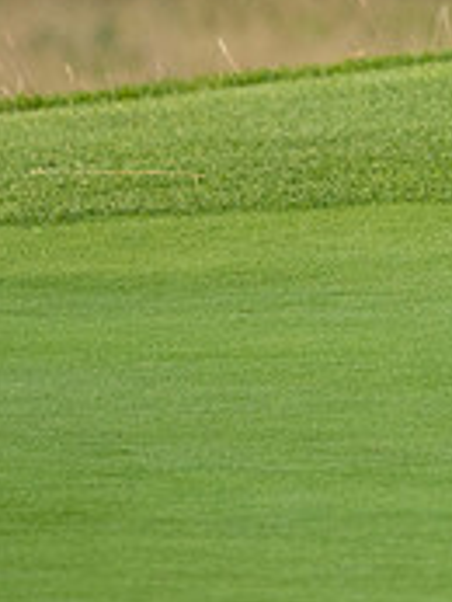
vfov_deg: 1.1
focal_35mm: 1795
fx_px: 31213
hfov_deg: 0.8
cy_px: -65
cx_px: 1025
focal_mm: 300
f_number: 4
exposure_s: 1/320
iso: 320
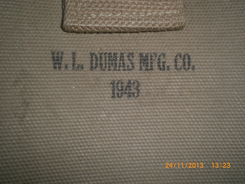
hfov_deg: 49.0
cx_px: 122
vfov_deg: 37.7
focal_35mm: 38
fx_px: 269
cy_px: 92
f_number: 4.4
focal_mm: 6.3
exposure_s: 1/60
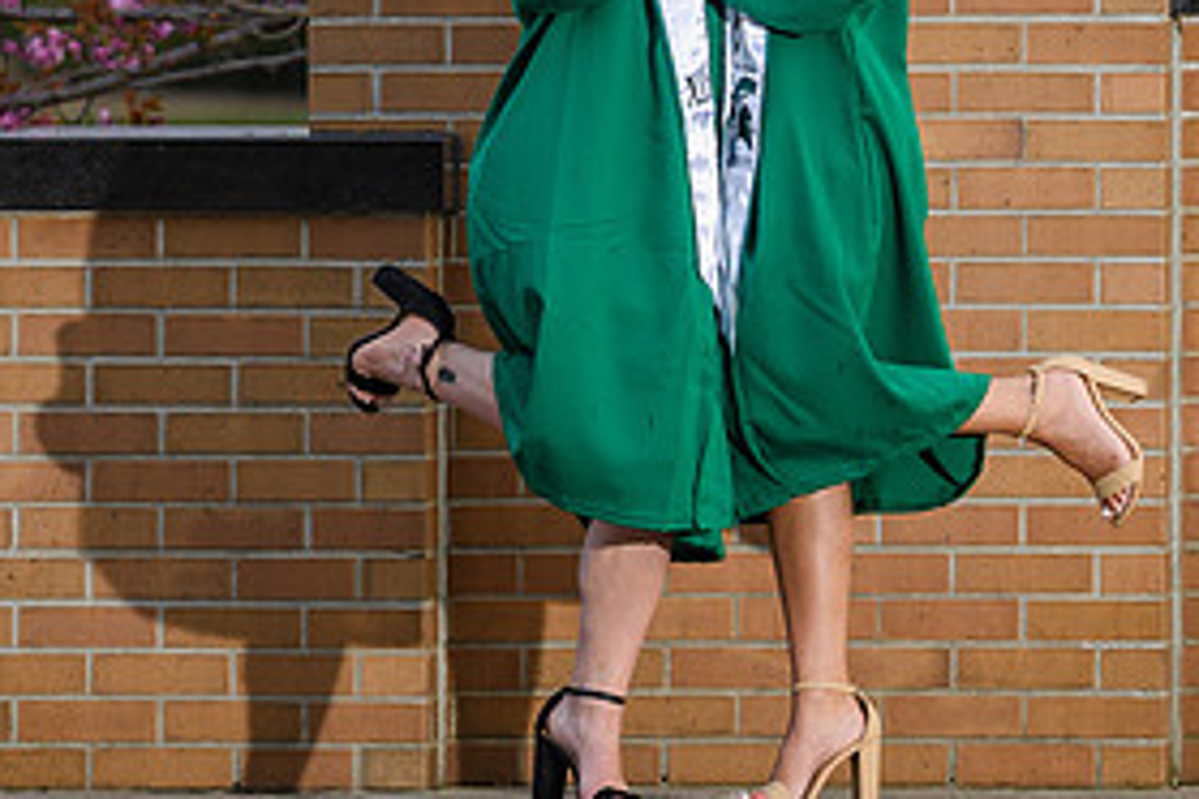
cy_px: 173
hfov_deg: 1.9
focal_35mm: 1067
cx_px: 729
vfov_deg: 1.3
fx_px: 35534
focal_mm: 300
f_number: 5
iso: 125
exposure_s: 1/200
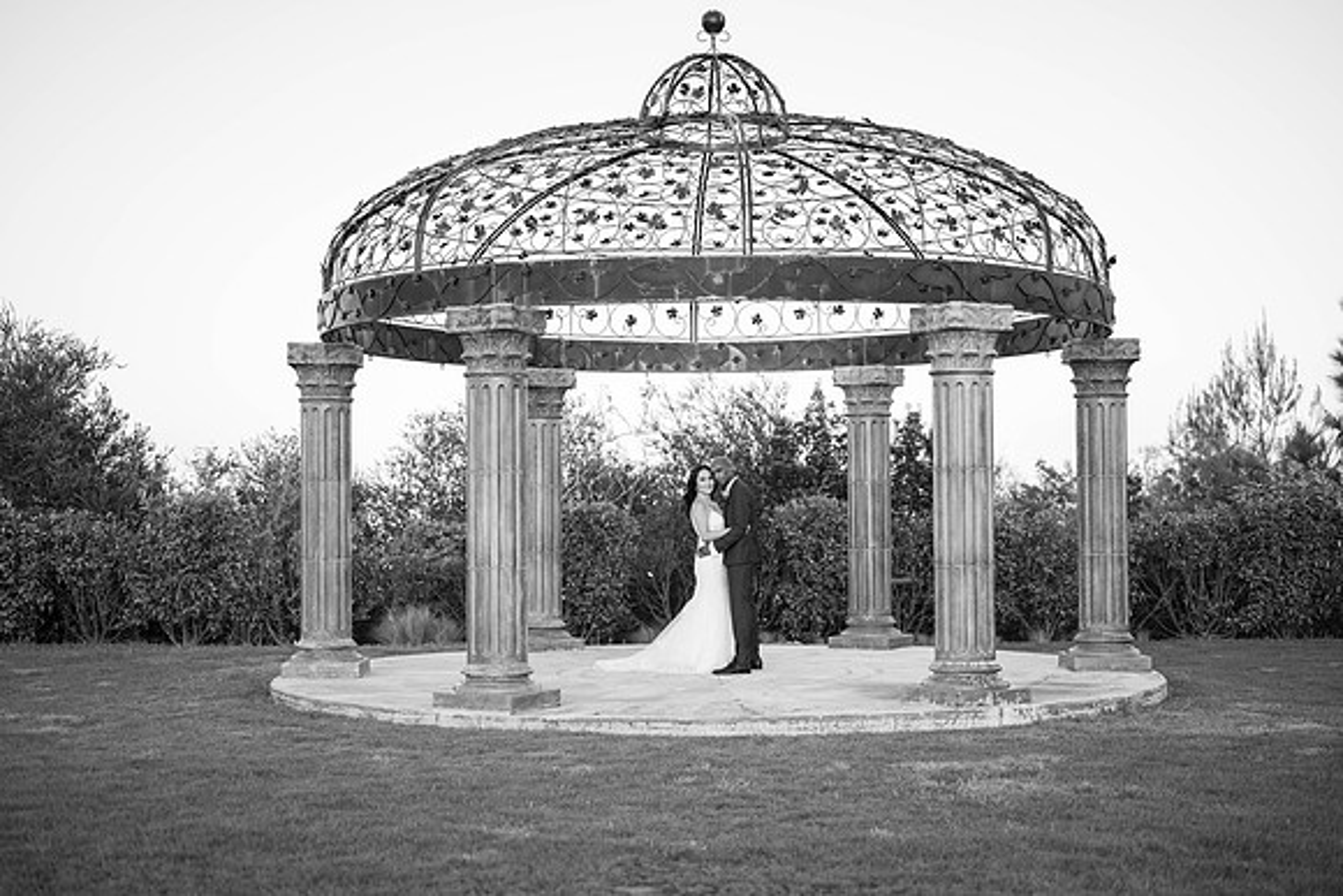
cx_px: 672
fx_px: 1866
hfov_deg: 39.6
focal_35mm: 50
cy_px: 448
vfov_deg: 27.0
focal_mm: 50
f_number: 2
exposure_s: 1/250
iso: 80
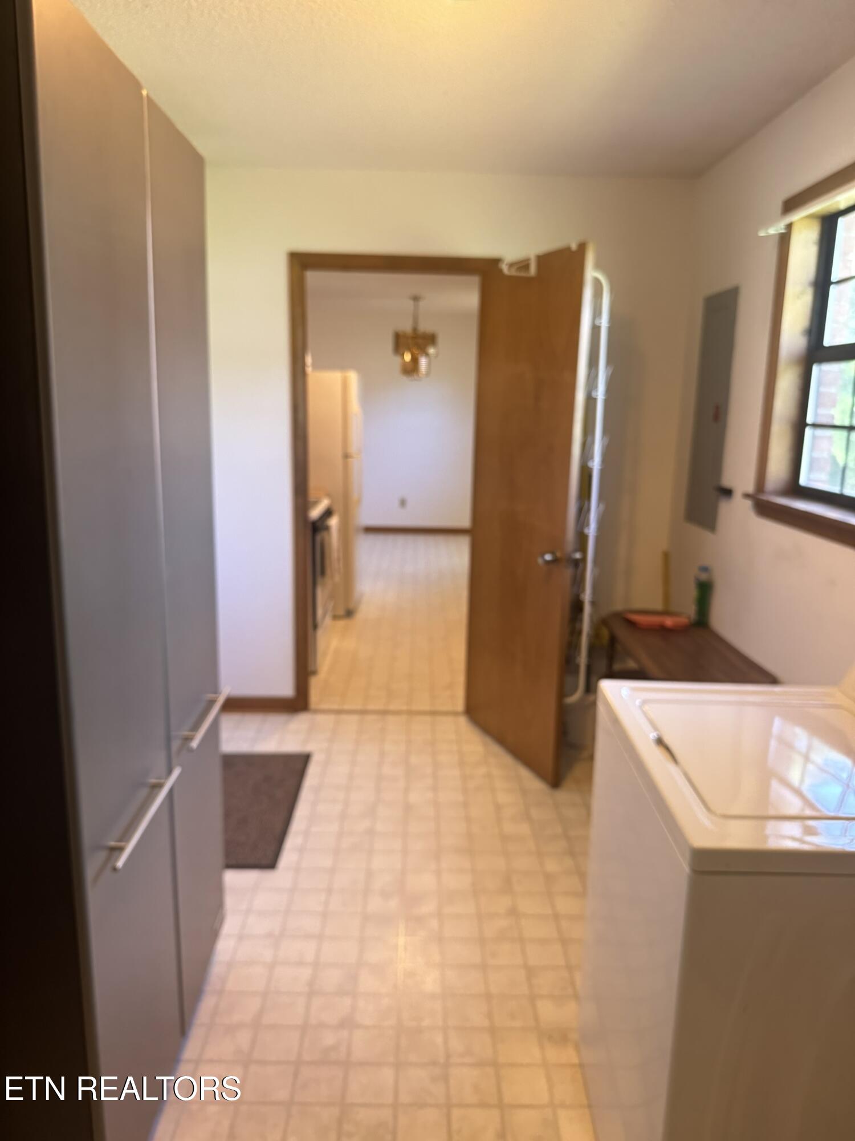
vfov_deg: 71.6
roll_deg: -1.1
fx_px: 790
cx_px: 428
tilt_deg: -12.4
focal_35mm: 24
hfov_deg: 56.8
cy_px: 570
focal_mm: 6.76
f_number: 1.78
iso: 640
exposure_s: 1/60
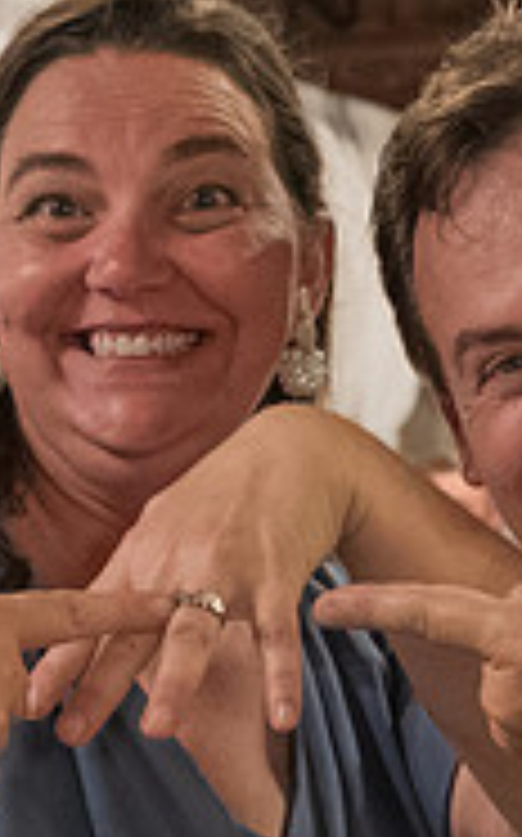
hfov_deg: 10.8
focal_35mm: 121
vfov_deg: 17.2
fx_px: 2758
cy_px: 610
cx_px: 274
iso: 6400
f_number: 6.3
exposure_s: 1/40
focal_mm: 38
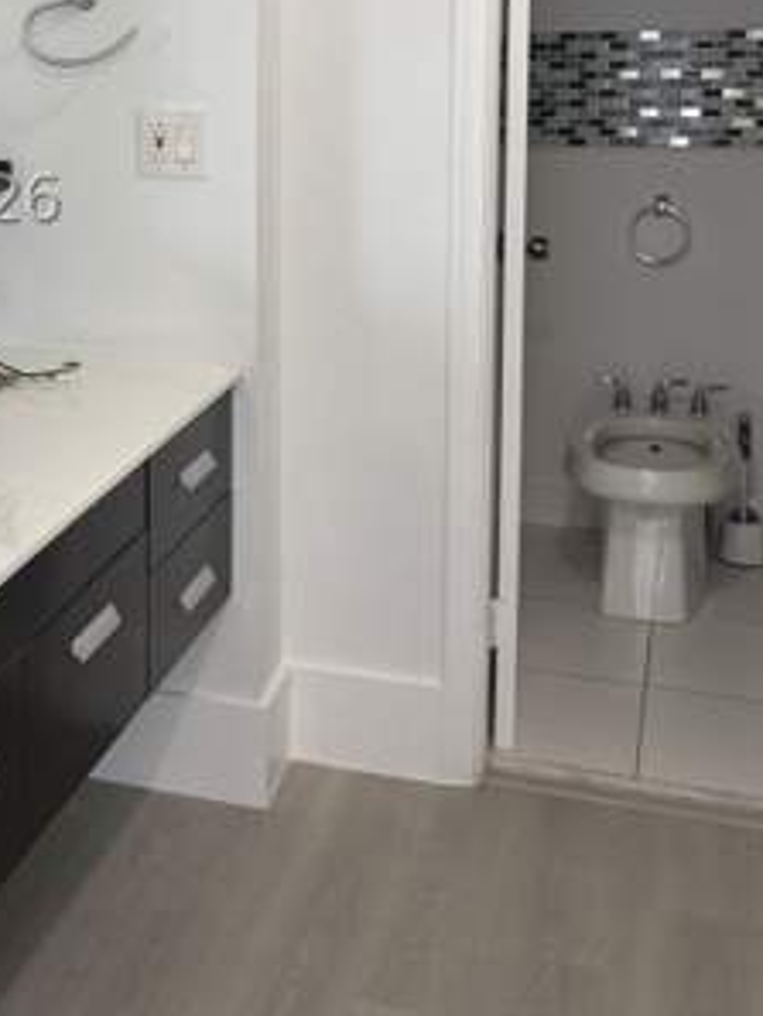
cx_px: -21
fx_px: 1645
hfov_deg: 24.8
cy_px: 198
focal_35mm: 56
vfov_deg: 33.3
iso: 64
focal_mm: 5.96
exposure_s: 1/60
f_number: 1.6
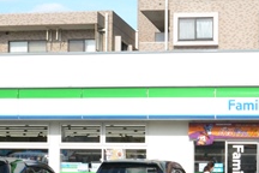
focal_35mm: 100
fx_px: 719
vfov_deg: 13.6
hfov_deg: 20.3
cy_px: 141
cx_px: 182
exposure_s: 1/1000
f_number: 16
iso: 3200
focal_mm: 24
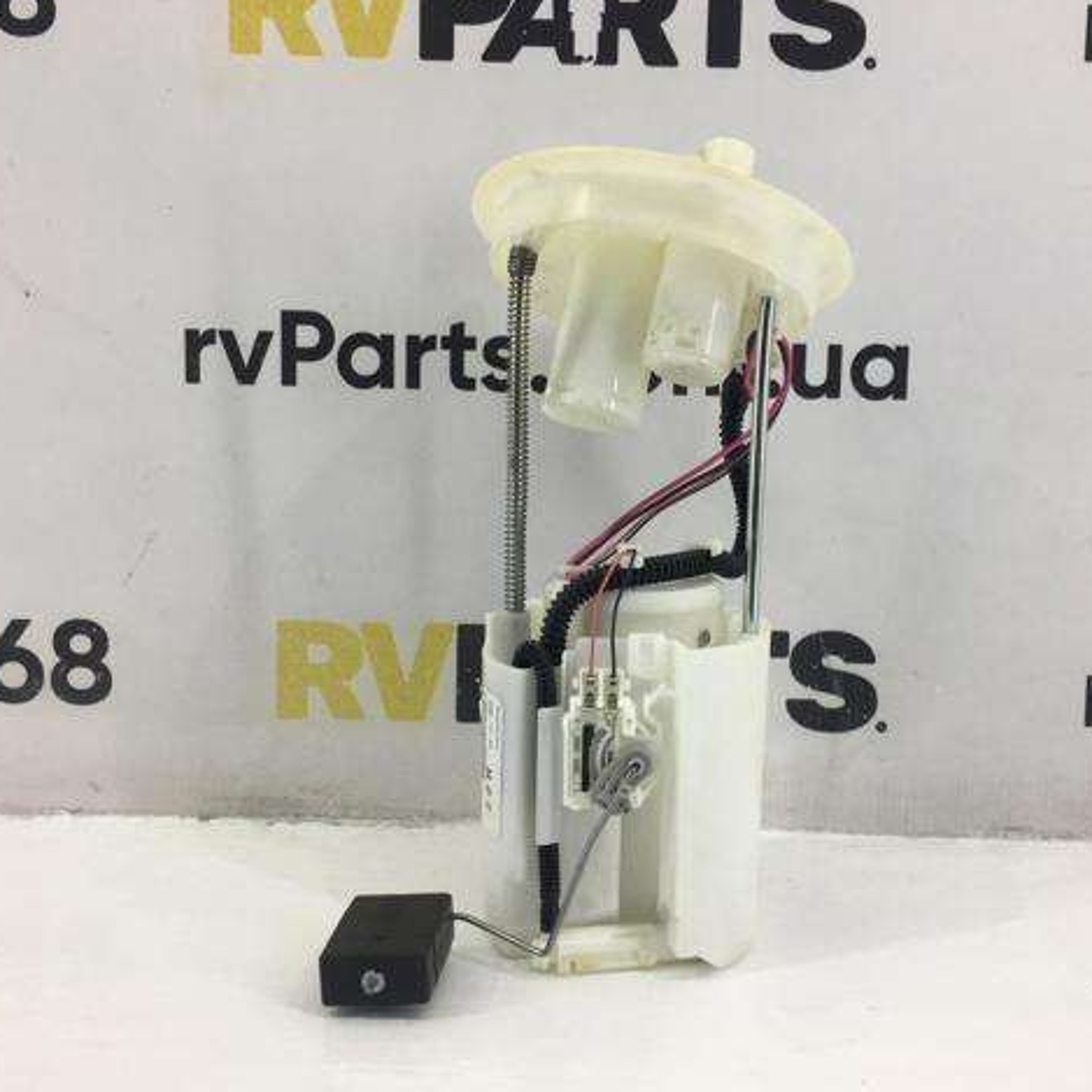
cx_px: 601
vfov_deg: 47.2
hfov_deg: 47.2
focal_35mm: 35
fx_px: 1249
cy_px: 536
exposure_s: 1/100
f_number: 2.2
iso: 40
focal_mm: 4.15
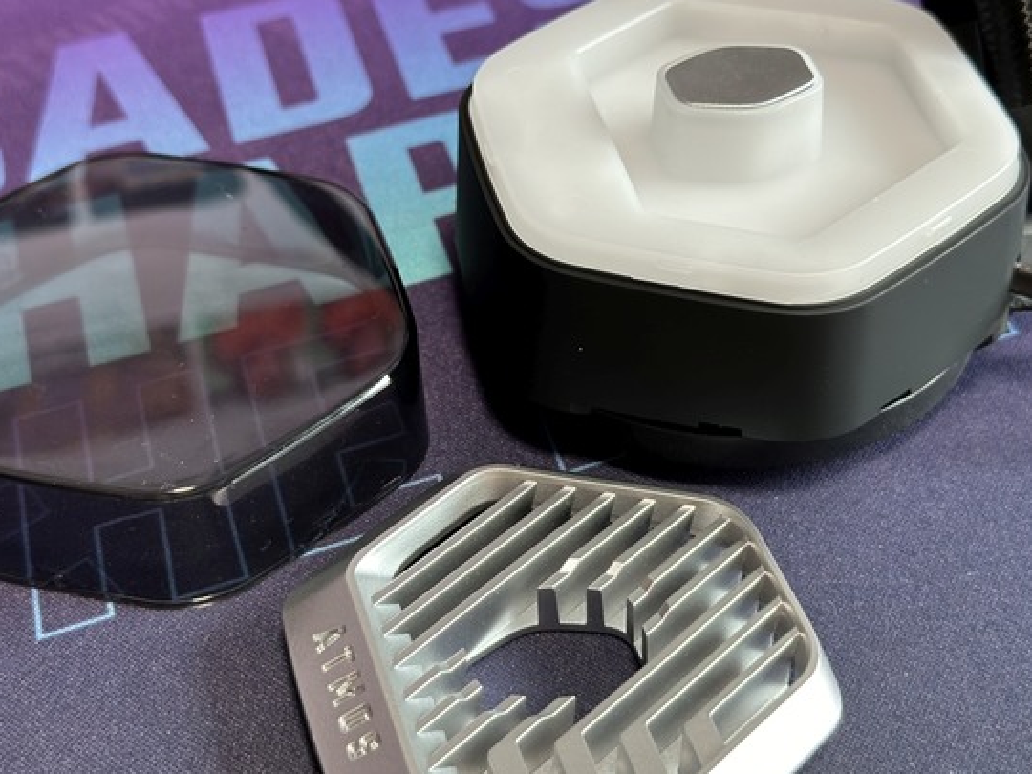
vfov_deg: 22.9
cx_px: 493
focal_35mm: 64
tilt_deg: -42.1
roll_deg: +1.1
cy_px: 422
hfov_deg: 30.3
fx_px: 1908
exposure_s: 1/60
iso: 125
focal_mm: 6.86
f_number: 1.78
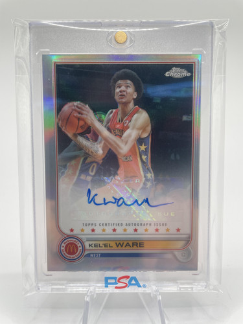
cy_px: 162
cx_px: 122
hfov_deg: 53.1
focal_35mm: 26
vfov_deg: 67.3
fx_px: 243
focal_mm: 4.2
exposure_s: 1/360
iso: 32
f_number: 1.6
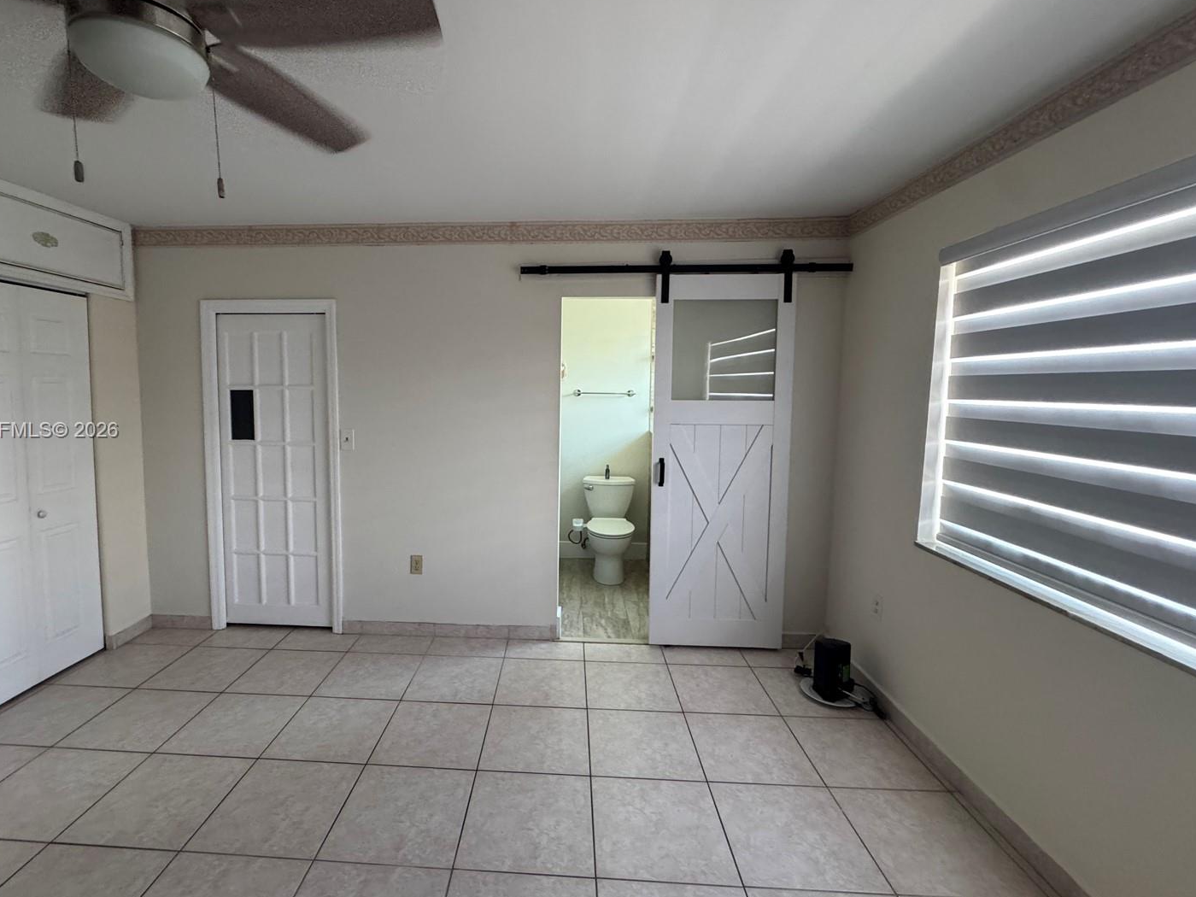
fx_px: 553
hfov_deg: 94.2
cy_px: 431
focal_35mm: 16
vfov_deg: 78.1
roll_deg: -1.0
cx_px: 536
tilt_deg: -6.0
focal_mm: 2.22
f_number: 2.2
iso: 320
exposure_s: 1/79
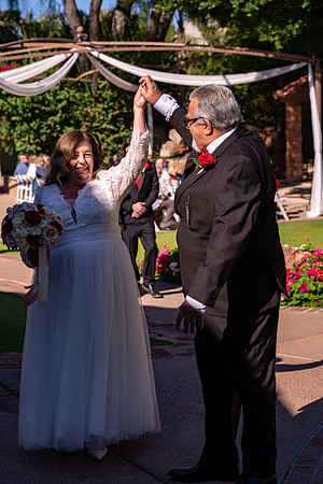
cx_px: 162
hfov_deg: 19.5
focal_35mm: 70
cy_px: 242
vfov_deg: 28.8
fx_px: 942
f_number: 5
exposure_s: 1/1000
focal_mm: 70
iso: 100
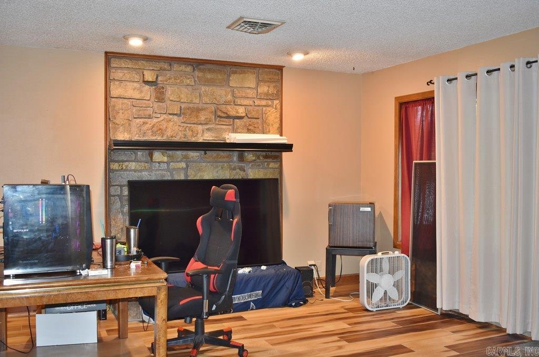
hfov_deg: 55.2
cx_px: 270
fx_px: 515
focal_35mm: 34
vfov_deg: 38.2
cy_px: 178
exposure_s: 1/80
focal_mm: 23
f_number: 4.5
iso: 800
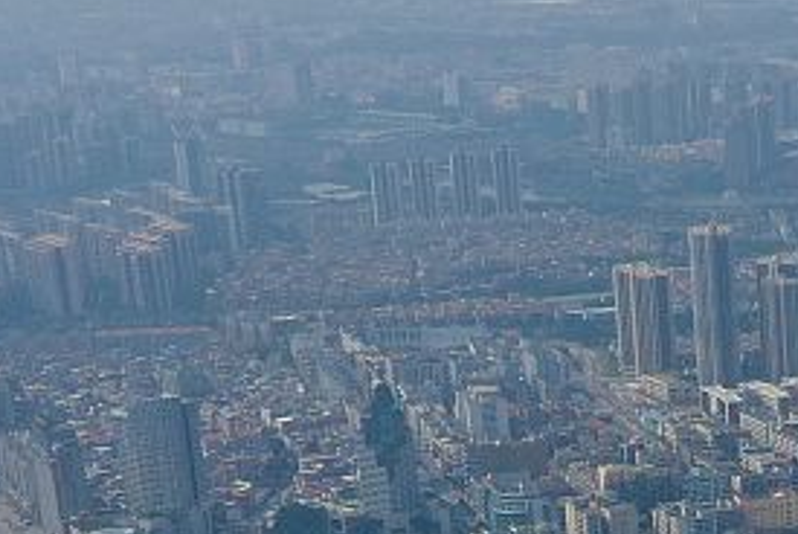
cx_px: 1123
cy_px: 882
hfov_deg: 15.7
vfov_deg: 10.7
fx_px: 2707
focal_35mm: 122
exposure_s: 1/1000
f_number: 7.1
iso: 100
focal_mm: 10.26
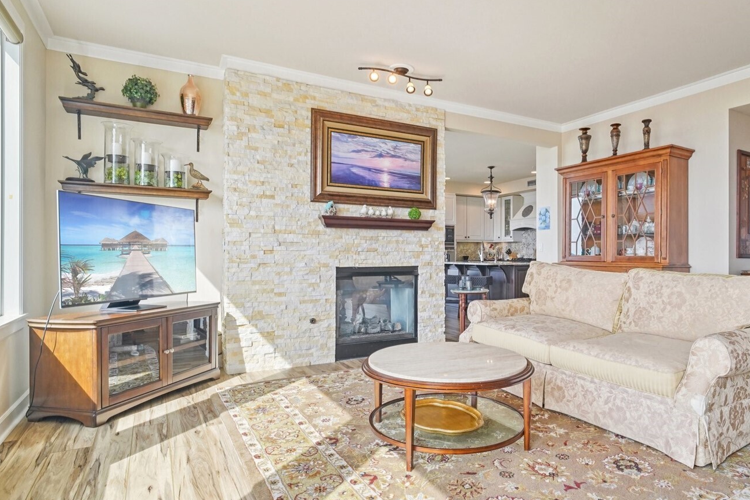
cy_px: 260
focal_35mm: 21
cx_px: 430
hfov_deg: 80.7
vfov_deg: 59.5
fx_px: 437
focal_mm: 16
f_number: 8
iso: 1600
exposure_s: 1/320
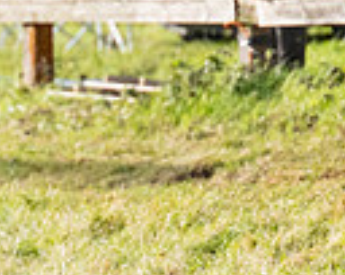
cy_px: -55
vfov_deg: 1.5
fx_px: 10786
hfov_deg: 1.8
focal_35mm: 1058
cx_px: -630
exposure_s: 1/3200
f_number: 4
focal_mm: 155
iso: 800
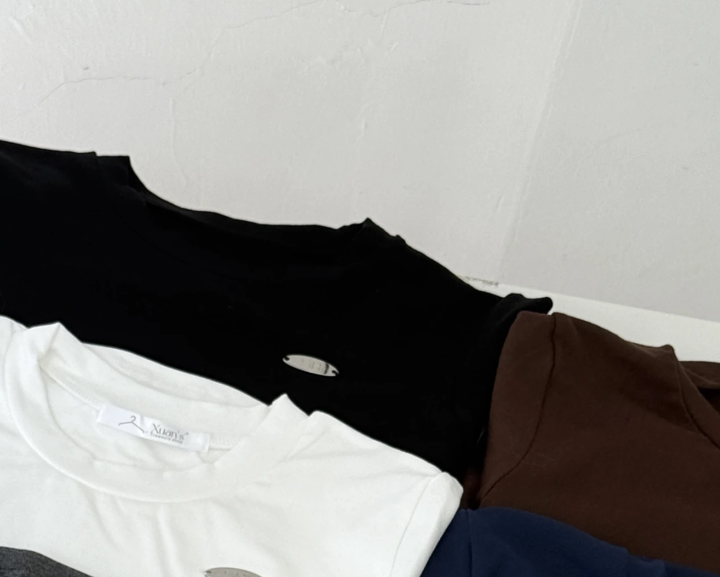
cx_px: 406
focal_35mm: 105
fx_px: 2238
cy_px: 701
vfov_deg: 14.2
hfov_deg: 18.3
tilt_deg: -49.8
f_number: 1.78
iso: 80
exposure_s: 1/413
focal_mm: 6.76
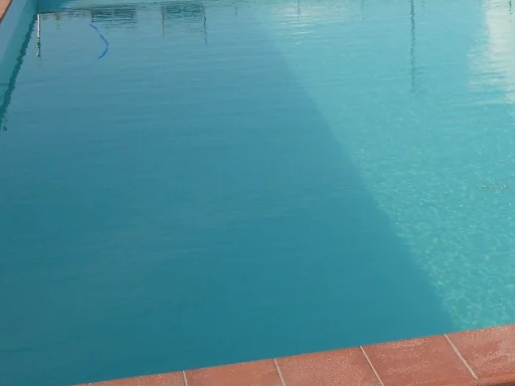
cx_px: 504
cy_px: 9
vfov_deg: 18.9
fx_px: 1131
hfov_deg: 24.6
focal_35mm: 76
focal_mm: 8
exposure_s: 1/157
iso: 100
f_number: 7.6
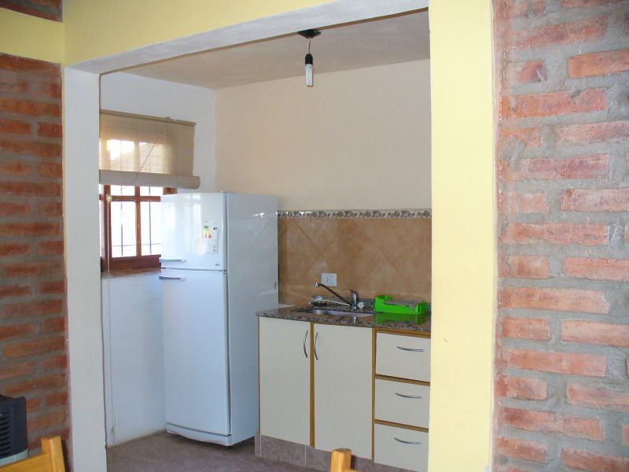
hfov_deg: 50.1
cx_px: 314
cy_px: 236
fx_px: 672
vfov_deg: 38.7
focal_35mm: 37
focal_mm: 6.1
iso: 200
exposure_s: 1/30
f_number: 2.8
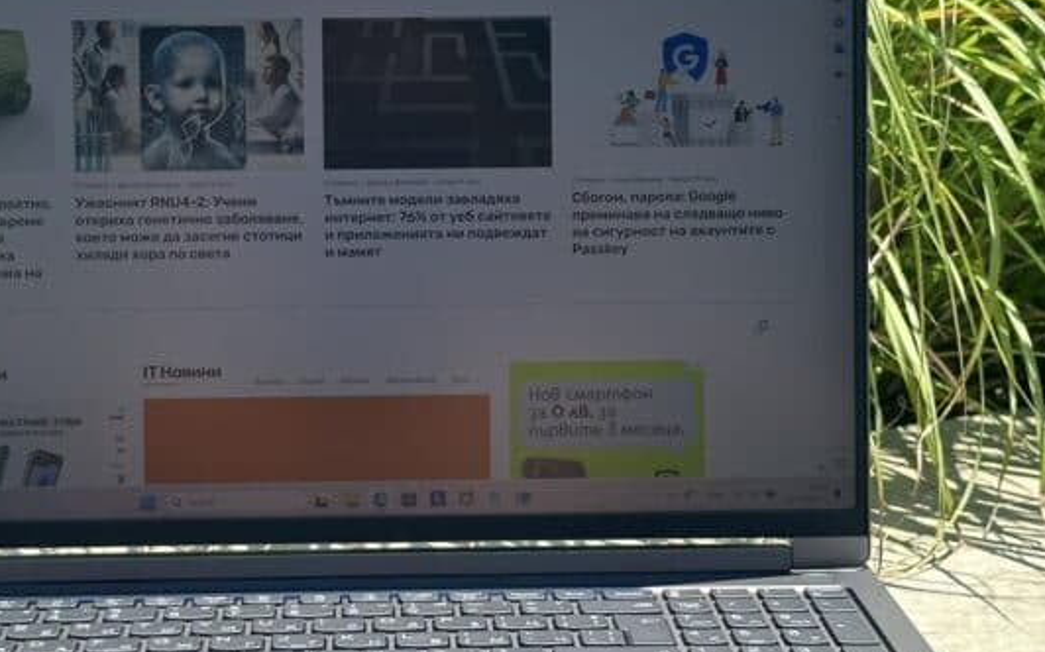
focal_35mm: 98
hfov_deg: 21.2
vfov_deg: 13.3
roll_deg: +0.1
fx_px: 2790
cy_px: 289
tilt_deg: -6.3
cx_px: 401
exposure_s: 1/1695
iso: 64
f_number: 1.78
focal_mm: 6.86
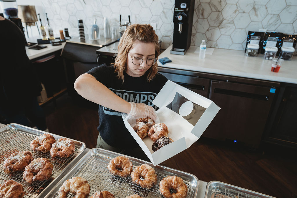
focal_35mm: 26
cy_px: 99
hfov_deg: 69.4
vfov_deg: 49.6
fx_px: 215
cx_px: 148
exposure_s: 1/250
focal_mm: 26
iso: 1000
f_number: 4.5
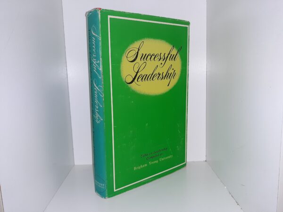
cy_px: 106
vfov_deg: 49.7
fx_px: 229
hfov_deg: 63.4
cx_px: 142
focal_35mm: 28
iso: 40
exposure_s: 1/120
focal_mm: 3.7
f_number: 1.7
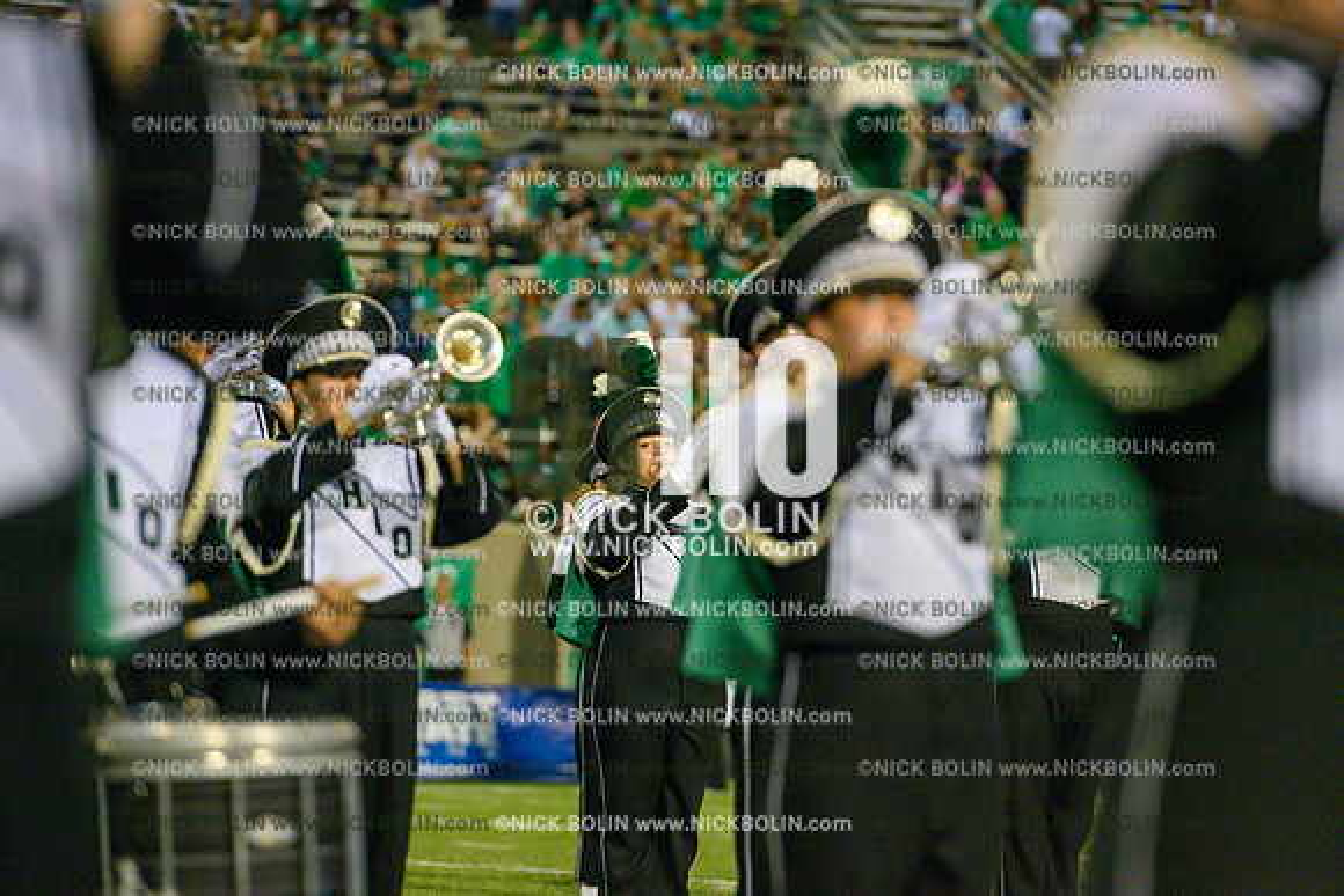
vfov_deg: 6.9
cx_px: 672
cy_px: 448
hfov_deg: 10.3
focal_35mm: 200
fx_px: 7468
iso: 10000
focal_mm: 200
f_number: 4
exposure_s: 1/1600
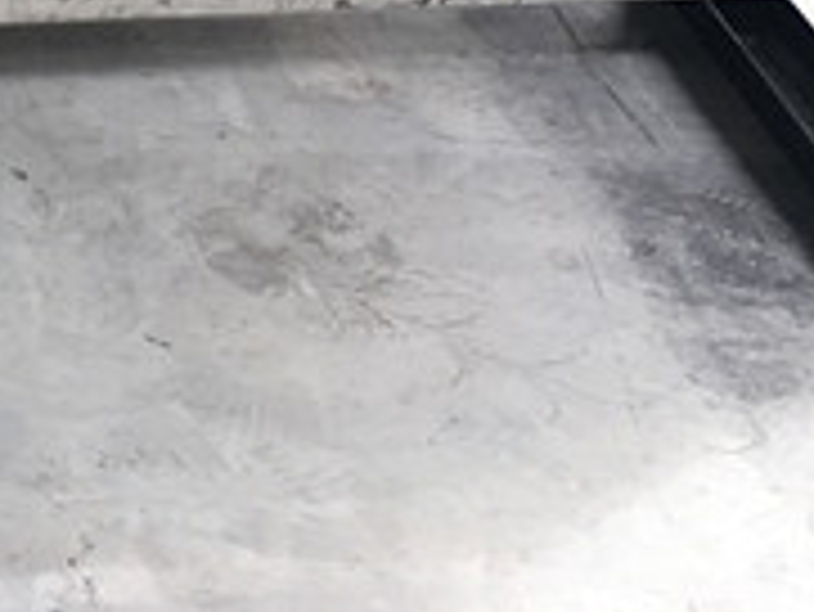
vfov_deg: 10.5
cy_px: -657
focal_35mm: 128
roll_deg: +0.3
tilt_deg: -13.0
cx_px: -220
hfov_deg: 14.8
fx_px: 3012
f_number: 2.2
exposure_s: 1/100
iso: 25
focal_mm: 4.15
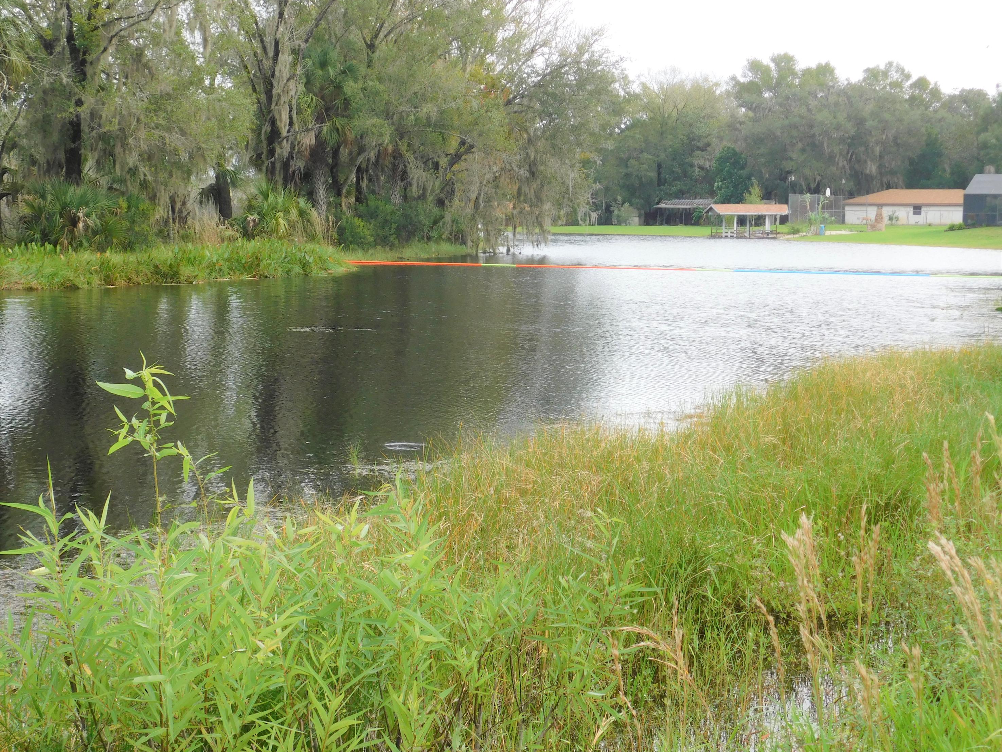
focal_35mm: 60
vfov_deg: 24.4
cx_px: 493
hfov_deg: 32.2
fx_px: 1737
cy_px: 378
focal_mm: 10.4
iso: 125
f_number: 4
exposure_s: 1/320
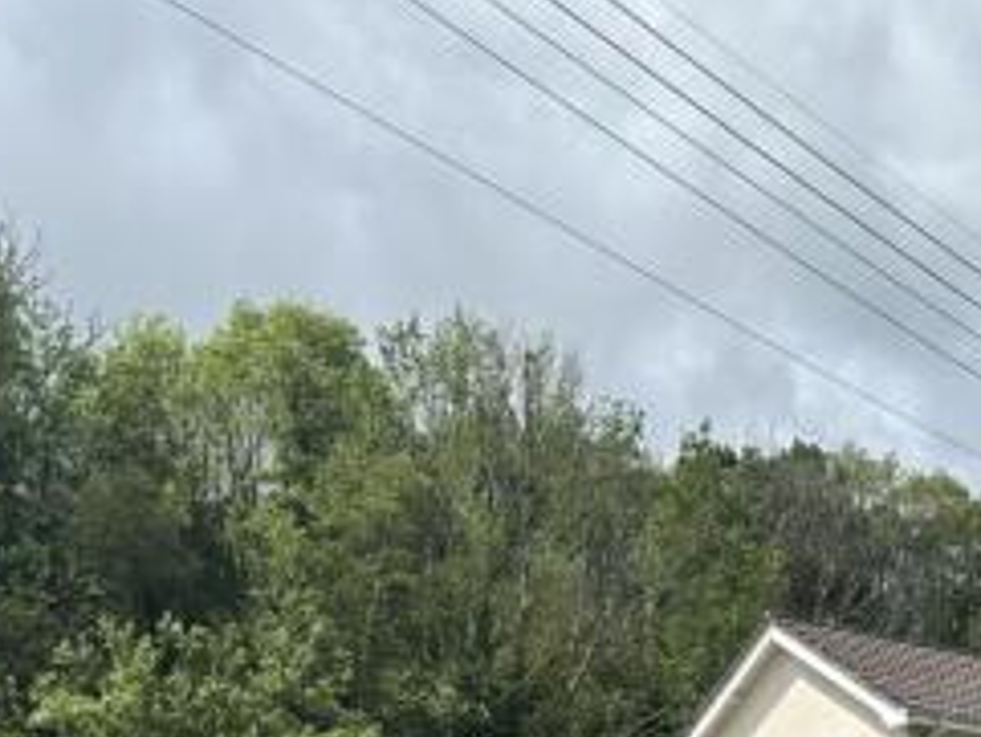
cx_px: 674
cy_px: 849
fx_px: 1645
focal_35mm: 58
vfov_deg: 23.4
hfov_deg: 32.9
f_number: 1.78
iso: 80
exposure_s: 1/4545
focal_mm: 6.86
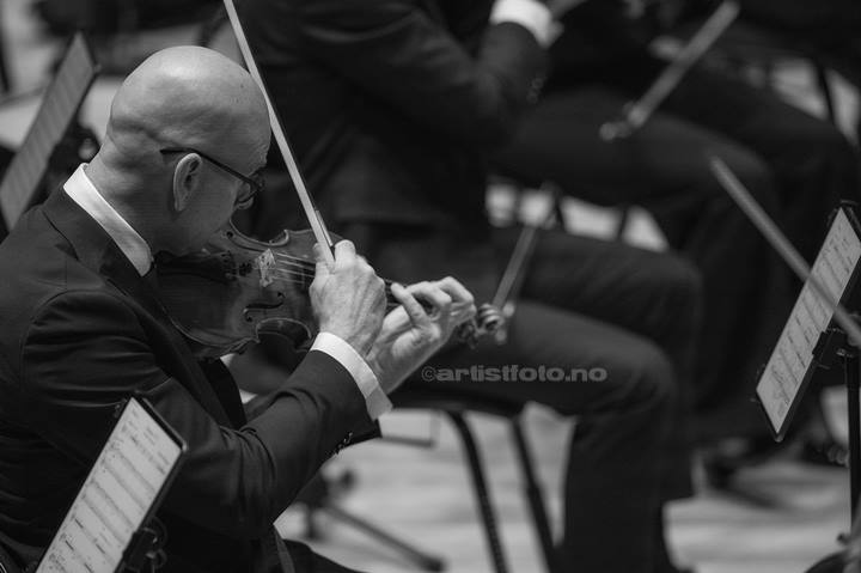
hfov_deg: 6.9
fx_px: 7170
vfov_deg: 4.6
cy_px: 286
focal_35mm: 300
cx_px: 430
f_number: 2.8
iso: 4000
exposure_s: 1/640
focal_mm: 300
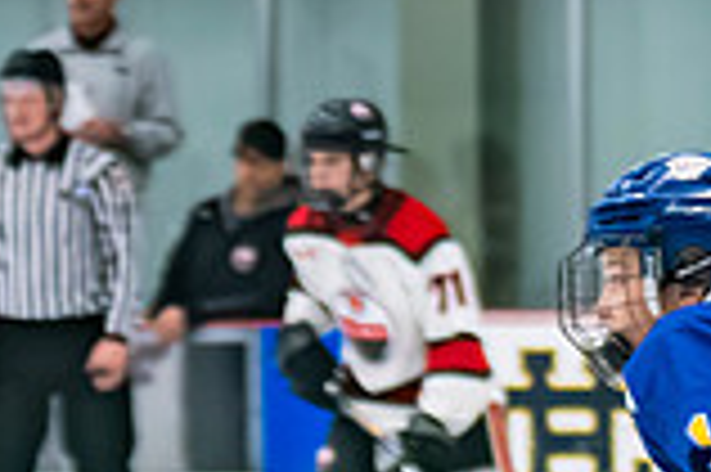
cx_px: 964
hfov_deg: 4.3
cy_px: 848
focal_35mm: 475
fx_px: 9371
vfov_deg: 2.9
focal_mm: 75
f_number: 2.8
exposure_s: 1/640
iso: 1250
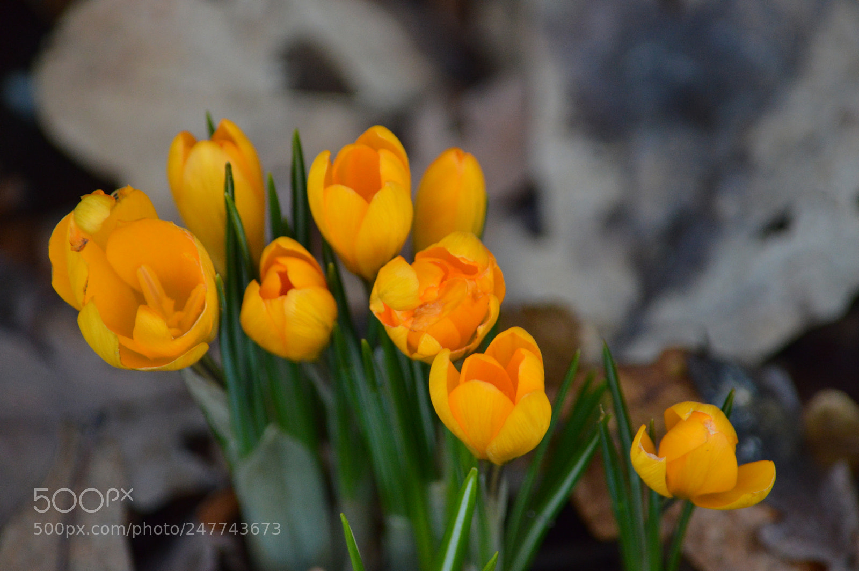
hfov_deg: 4.6
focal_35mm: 450
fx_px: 10728
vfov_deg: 3.0
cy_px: 286
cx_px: 430
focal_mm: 300
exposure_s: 1/500
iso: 1400
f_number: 5.6
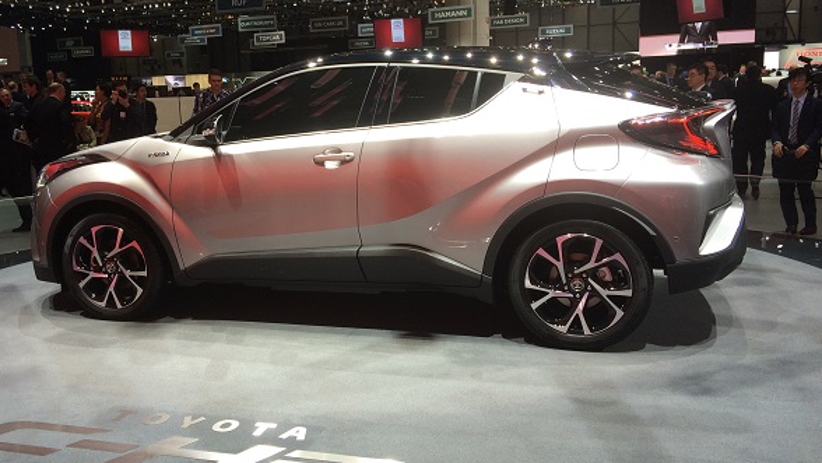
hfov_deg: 55.2
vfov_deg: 32.8
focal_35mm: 36
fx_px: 785
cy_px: 214
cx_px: 375
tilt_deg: -9.3
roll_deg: +3.4
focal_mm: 4.15
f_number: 2.2
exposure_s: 1/100
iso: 40
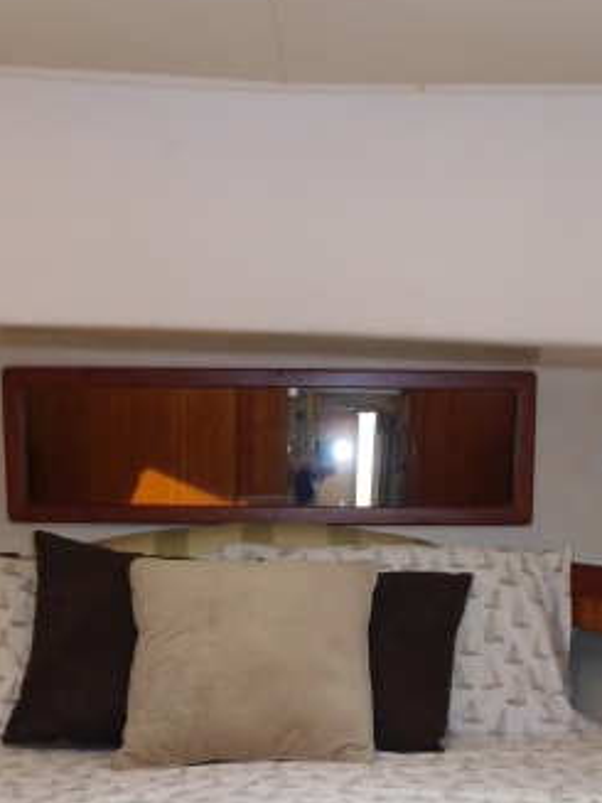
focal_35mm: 55
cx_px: 349
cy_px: 700
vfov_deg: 33.4
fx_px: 1276
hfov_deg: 26.5
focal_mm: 5.3
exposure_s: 1/30
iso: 200
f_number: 3.2
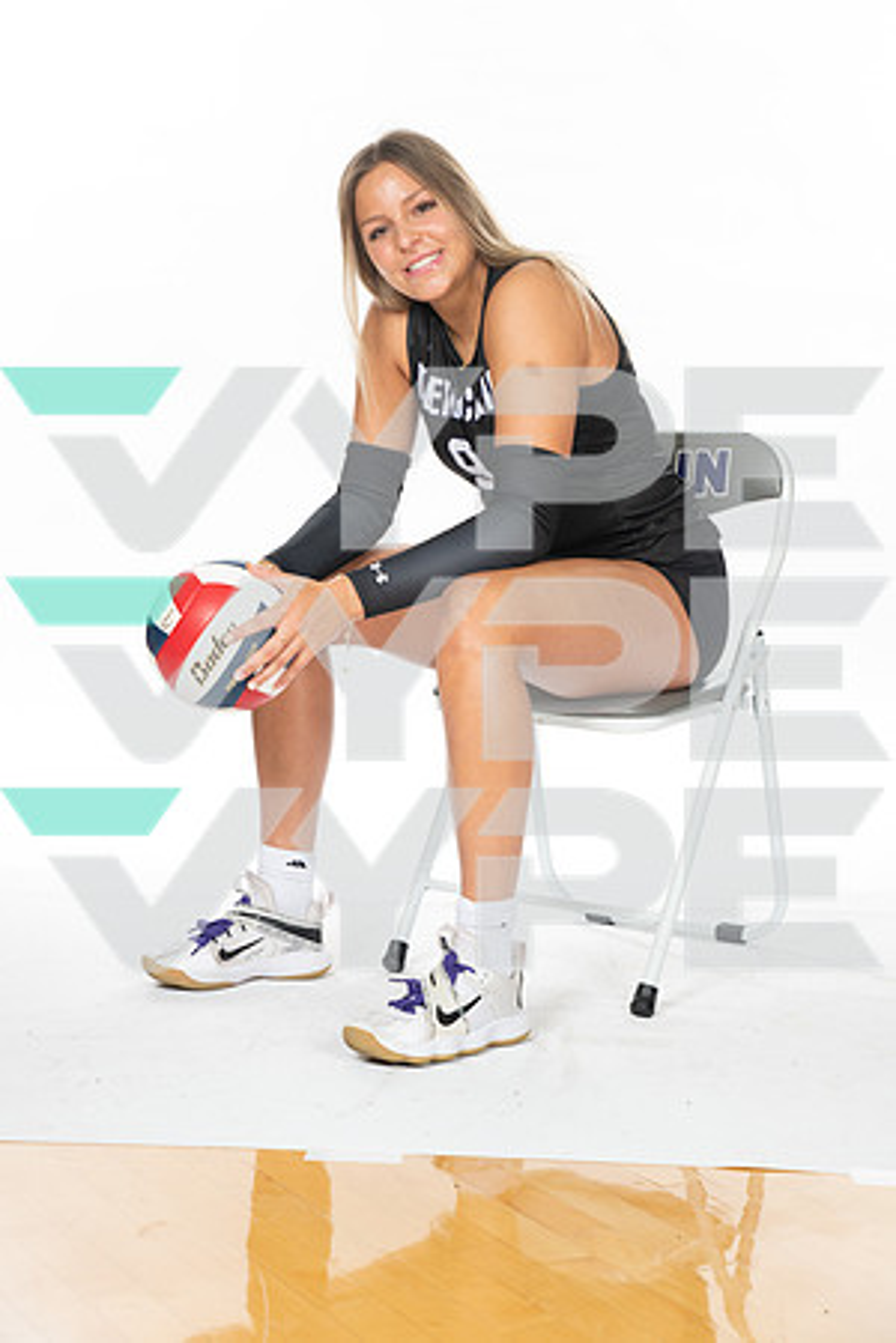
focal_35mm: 60
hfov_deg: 22.6
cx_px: 448
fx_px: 2240
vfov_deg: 33.4
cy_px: 672
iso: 800
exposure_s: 1/320
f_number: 7.1
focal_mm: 60
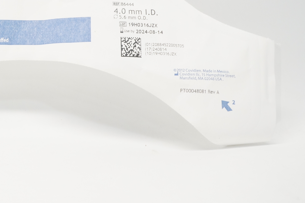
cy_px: 45
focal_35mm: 54
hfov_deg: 34.6
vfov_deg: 24.7
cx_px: 25
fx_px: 457
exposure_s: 1/20
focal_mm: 18
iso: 800
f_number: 11
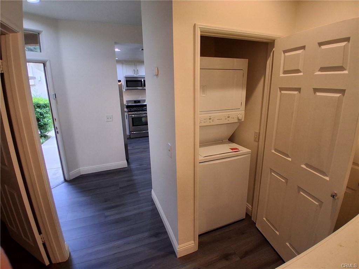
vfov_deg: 74.7
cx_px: 180
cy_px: 134
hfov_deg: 91.0
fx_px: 176
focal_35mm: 17
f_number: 2.2
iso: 160
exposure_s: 1/40
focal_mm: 1.4
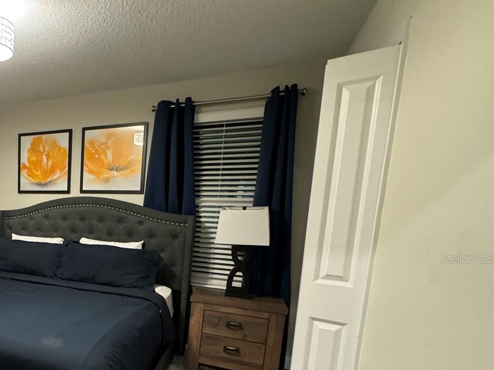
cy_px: 258
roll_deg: -1.3
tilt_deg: -9.0
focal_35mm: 26
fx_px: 371
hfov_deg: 56.7
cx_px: 37
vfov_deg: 51.6
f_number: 2.2
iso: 1000
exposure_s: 1/40
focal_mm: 2.22
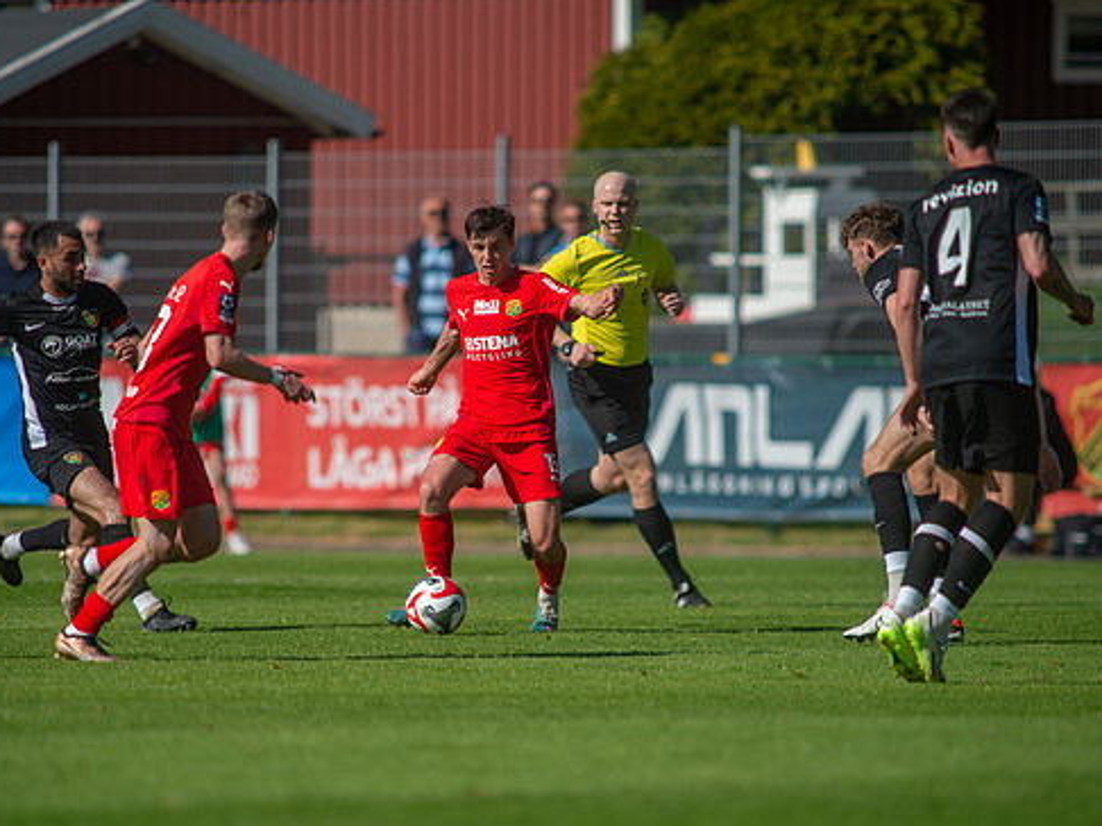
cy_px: 477
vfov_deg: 2.8
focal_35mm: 527
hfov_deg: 3.8
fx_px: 16769
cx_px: 508
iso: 160
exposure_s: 1/1600
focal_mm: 420
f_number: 4
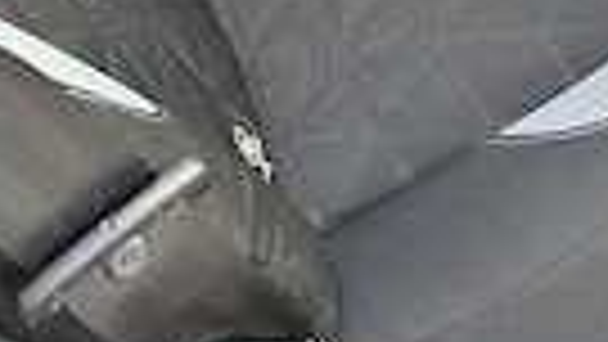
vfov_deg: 9.5
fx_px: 1790
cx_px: 576
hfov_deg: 18.9
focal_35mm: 111
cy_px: -526
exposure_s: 1/180
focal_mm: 6.3
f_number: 1.7
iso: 64
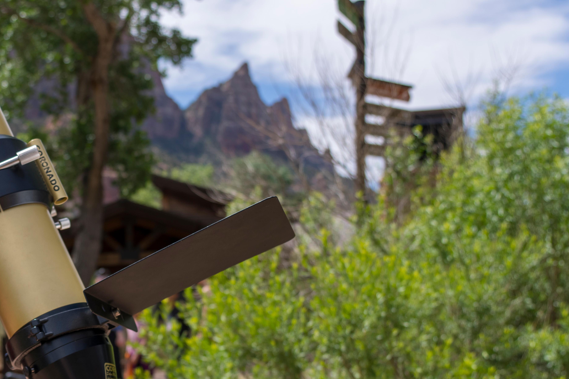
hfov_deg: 34.2
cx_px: 90
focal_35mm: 56
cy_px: 348
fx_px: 885
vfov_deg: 23.5
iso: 100
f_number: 4
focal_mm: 24
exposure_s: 1/800
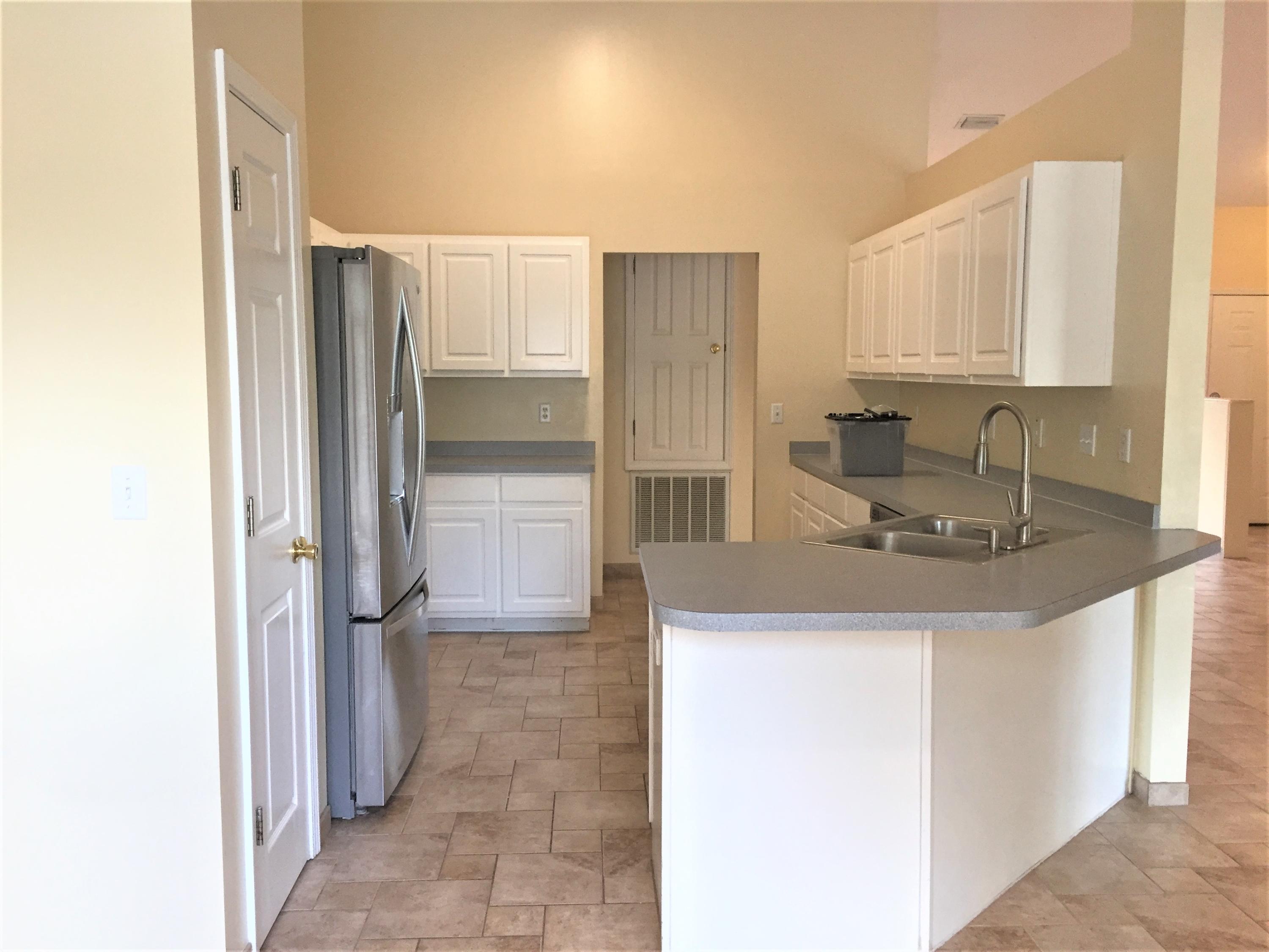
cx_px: 634
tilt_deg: -6.3
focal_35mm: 29
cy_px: 476
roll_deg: -1.0
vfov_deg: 48.2
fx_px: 1063
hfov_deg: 61.7
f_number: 2.2
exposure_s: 1/30
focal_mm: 4.15
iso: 50
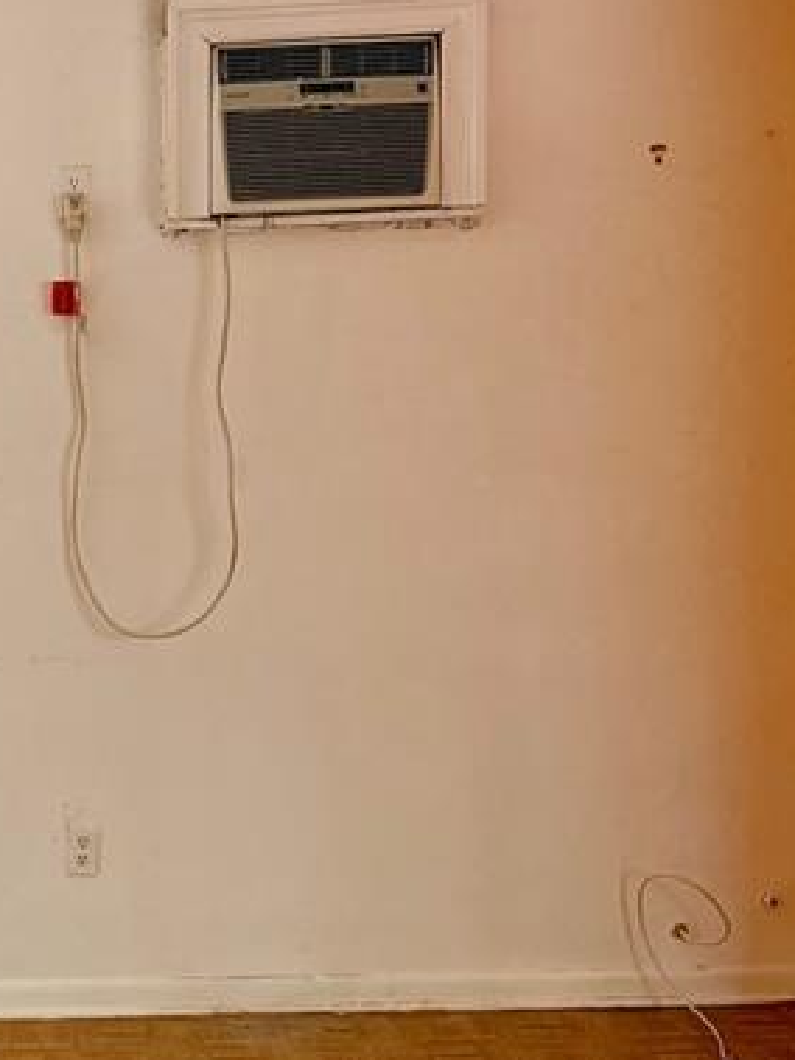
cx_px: -81
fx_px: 2329
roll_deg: +2.5
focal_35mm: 76
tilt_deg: -9.3
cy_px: 677
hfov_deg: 18.6
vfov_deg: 25.6
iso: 200
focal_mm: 6.76
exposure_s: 1/111
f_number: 1.78
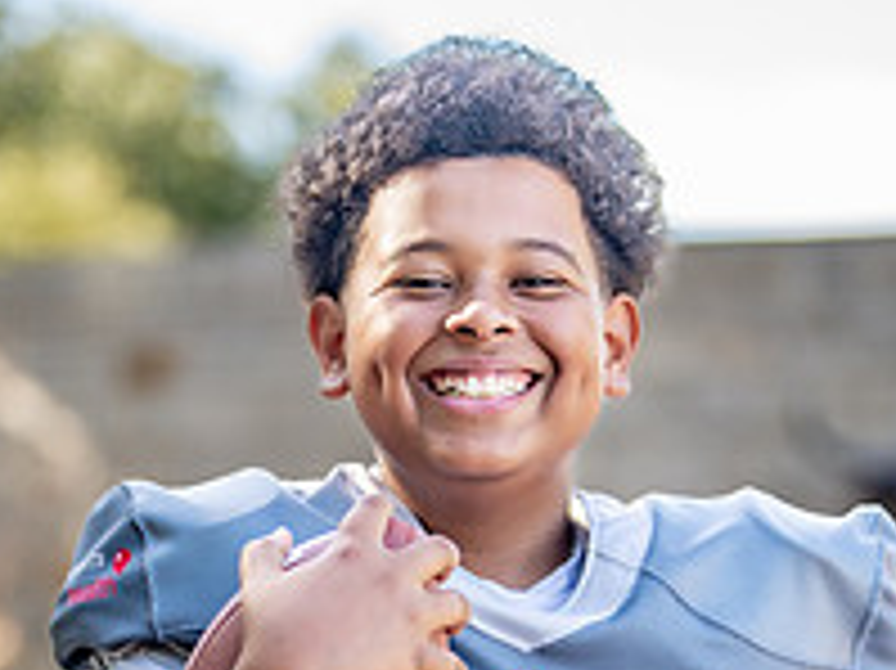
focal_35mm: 150
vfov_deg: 9.8
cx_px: 584
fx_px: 3880
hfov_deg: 13.2
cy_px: 697
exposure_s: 1/1000
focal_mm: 50
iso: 100
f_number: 1.2
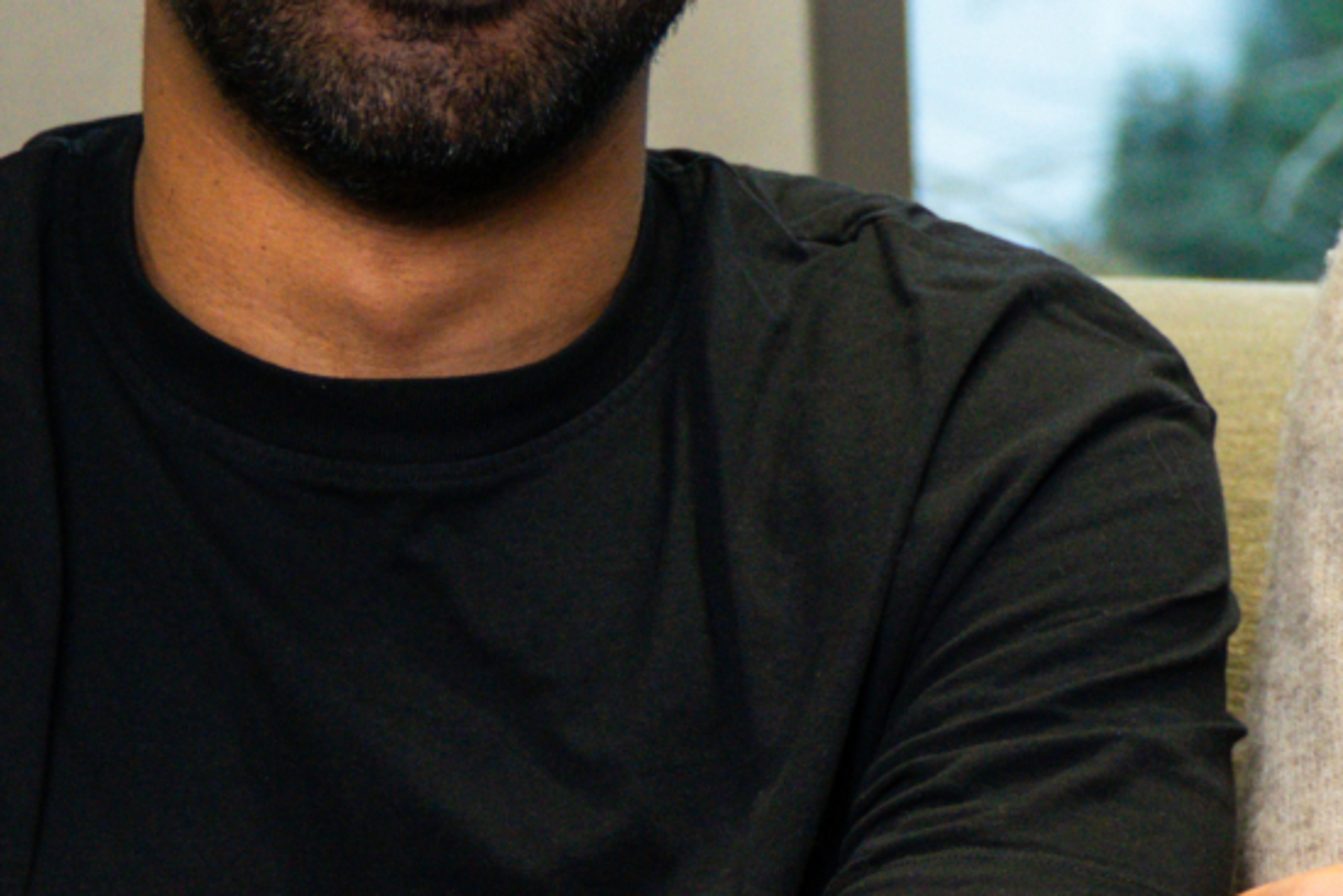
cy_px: 367
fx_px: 5560
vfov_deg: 9.2
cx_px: 2134
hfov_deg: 12.9
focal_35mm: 149
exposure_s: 1/250
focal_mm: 32
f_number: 2.8
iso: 1600
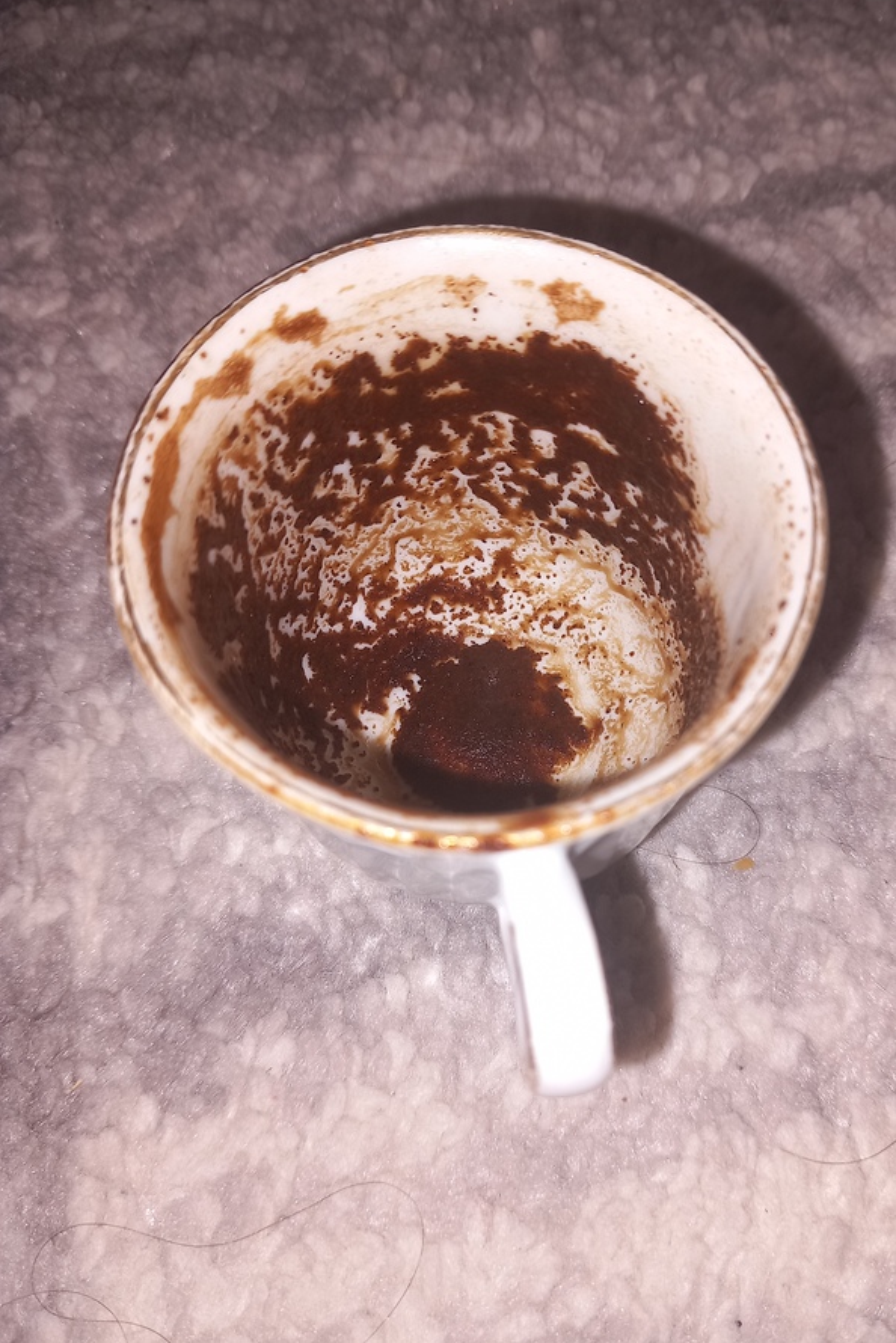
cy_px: 680
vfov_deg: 63.7
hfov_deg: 44.8
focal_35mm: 29
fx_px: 1083
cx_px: 517
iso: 25
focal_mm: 4
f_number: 1.8
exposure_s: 1/50
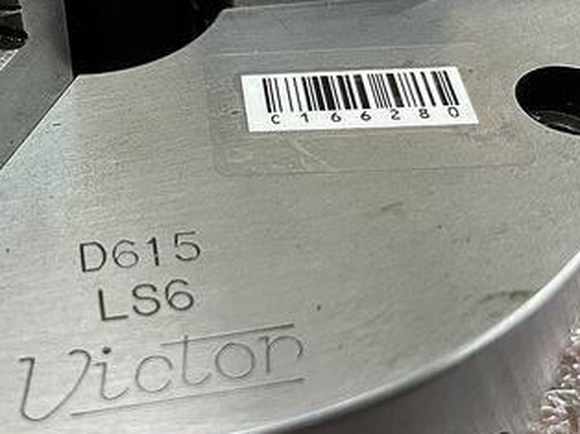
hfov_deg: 34.7
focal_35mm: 53
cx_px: 87
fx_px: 887
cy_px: 105
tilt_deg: -41.7
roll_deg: +5.8
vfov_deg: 27.1
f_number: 1.6
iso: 200
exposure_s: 1/50
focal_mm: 5.1
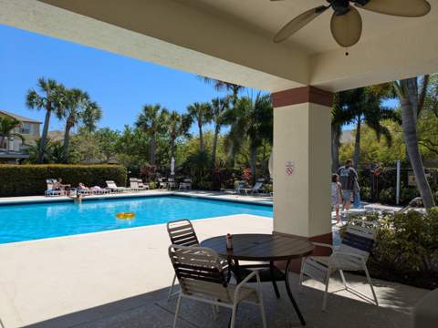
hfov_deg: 69.4
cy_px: 164
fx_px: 316
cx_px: 219
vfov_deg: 54.9
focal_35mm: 25
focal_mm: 5.43
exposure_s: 1/2155
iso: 51
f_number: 1.89
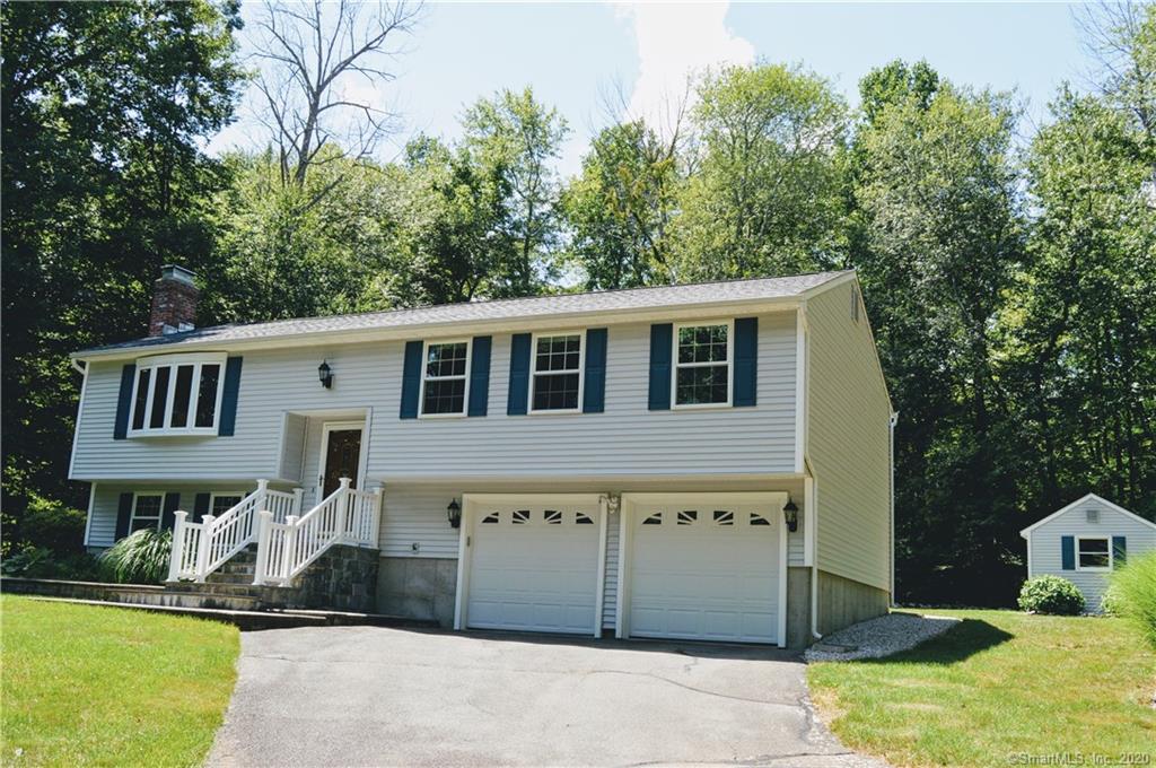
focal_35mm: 33
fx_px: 1058
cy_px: 384
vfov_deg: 39.9
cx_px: 578
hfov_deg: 57.3
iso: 400
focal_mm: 22
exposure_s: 1/500
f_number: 8
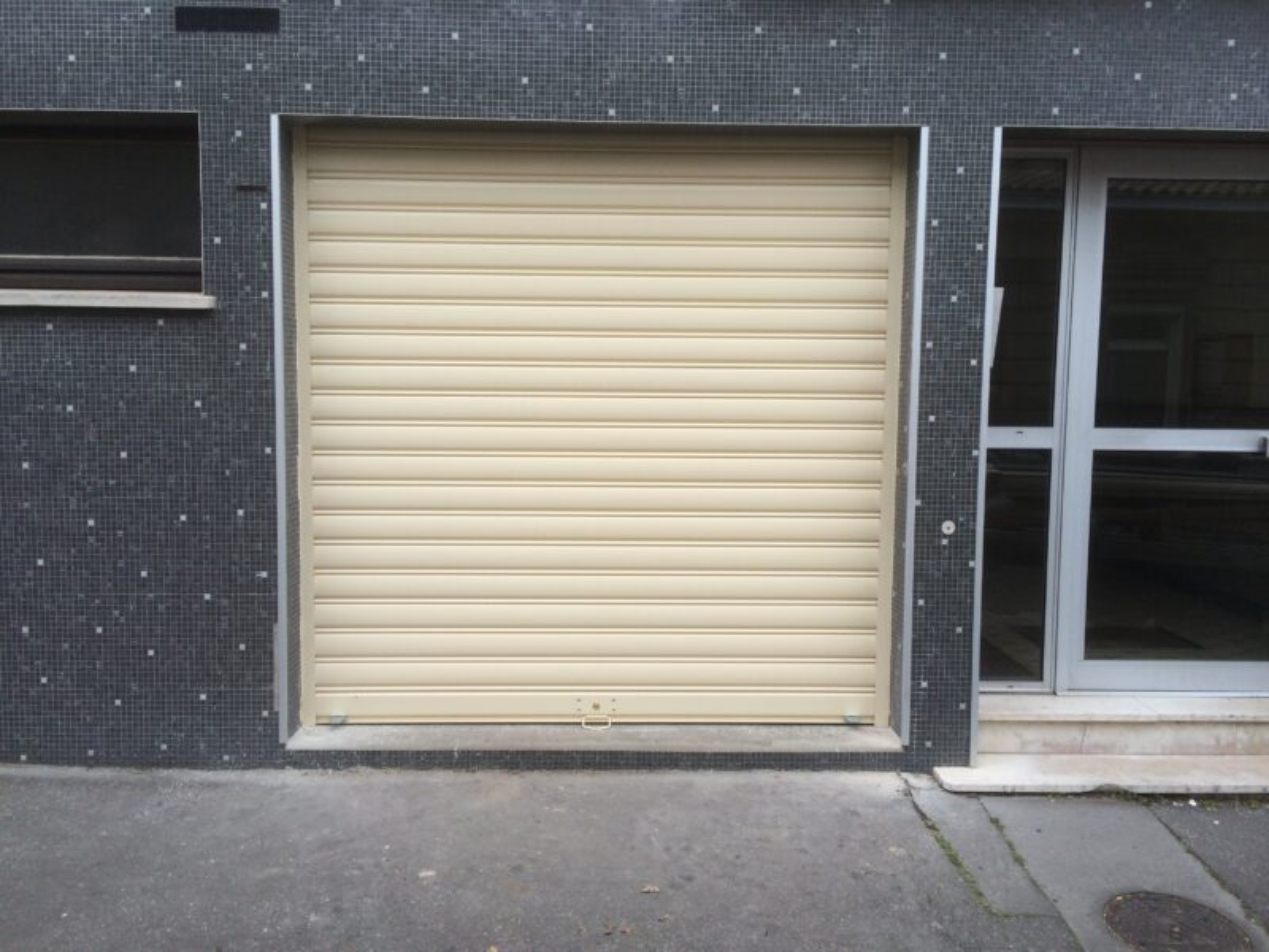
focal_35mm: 30
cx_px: 634
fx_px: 1100
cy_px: 476
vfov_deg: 46.8
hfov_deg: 60.0
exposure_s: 1/283
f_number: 2.2
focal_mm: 4.12
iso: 32
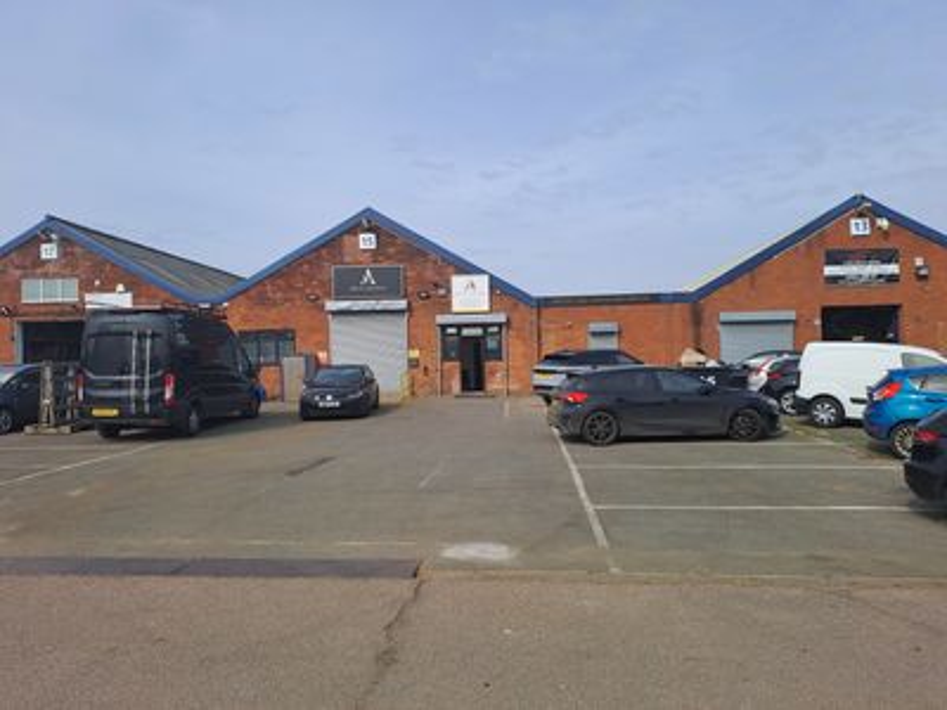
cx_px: 474
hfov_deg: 69.4
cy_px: 355
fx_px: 684
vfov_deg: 54.9
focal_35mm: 25
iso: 32
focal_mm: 4.65
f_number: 1.8
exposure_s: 1/1364
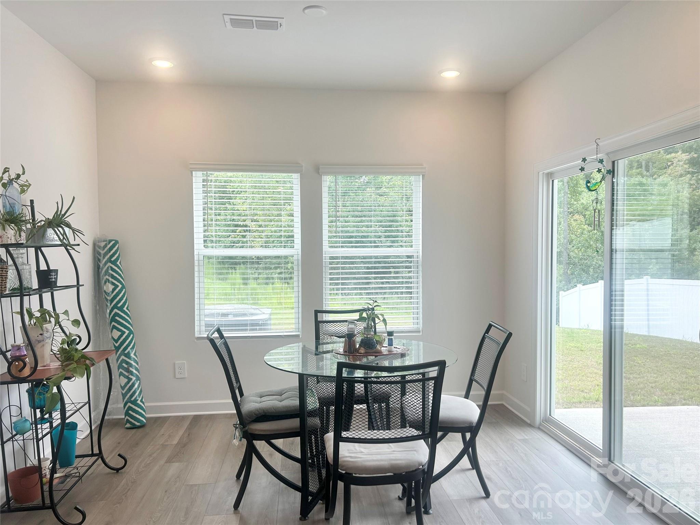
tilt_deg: -2.2
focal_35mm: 26
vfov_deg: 53.1
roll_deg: +1.0
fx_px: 526
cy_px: 262
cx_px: 350
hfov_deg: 67.3
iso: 50
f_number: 1.5
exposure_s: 1/421
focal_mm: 5.7
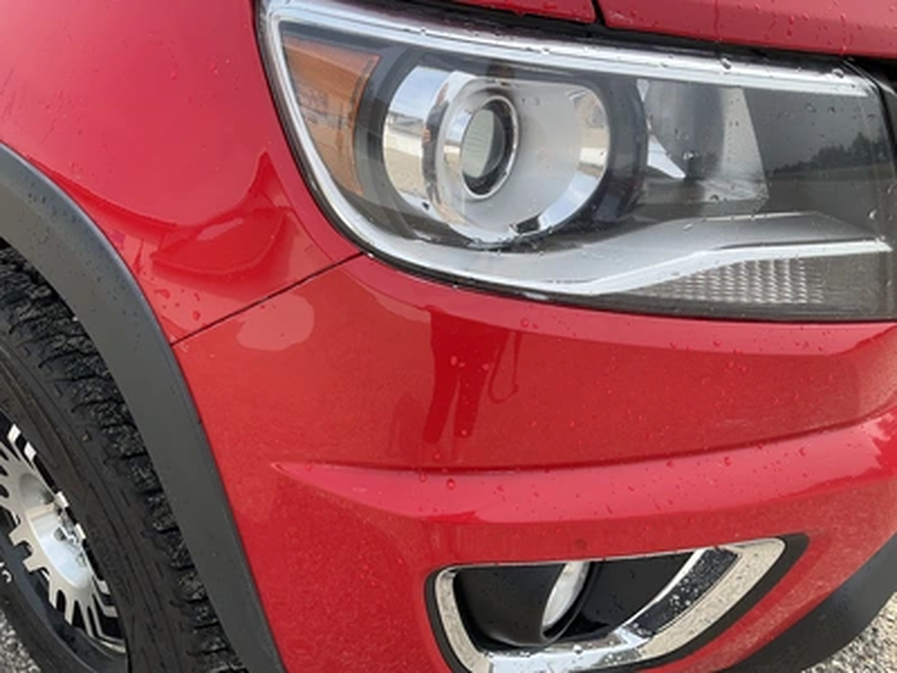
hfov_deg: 61.7
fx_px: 751
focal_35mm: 29
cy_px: 336
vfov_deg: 48.2
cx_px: 448
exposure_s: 1/650
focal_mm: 3
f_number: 1.8
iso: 25
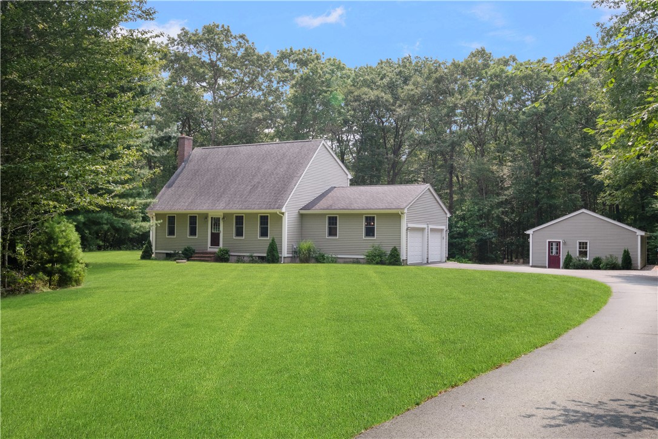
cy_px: 220
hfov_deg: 53.1
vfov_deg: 36.9
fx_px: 658
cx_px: 329
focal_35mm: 36
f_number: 14
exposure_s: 1/250
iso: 400
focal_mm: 24
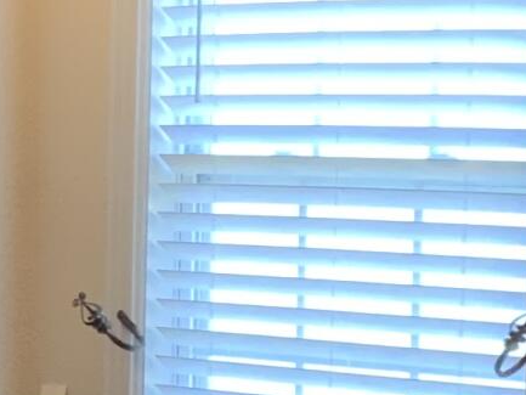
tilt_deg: -5.9
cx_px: -397
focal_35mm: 201
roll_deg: -0.3
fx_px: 3055
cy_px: 433
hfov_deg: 9.4
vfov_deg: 7.4
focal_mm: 3
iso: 200
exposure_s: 1/60
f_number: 1.8
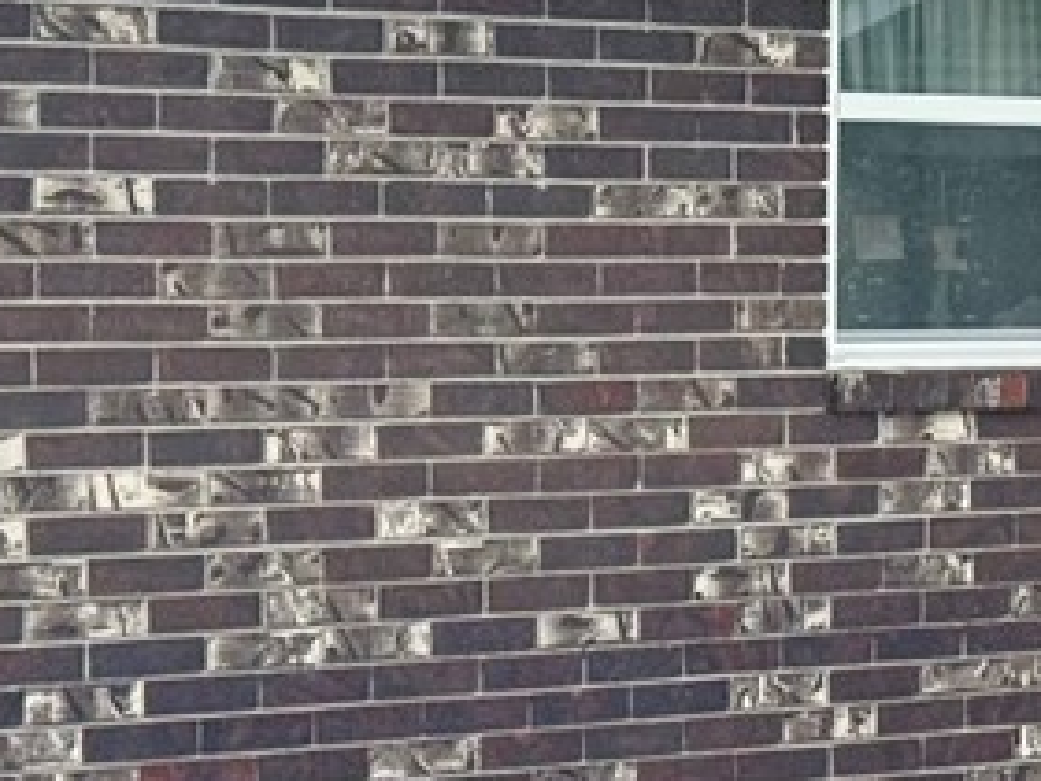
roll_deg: -0.5
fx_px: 5265
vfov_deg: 8.5
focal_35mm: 175
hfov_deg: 10.7
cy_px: 370
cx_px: 1737
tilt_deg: -0.1
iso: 64
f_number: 1.78
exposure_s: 1/2252
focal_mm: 6.76
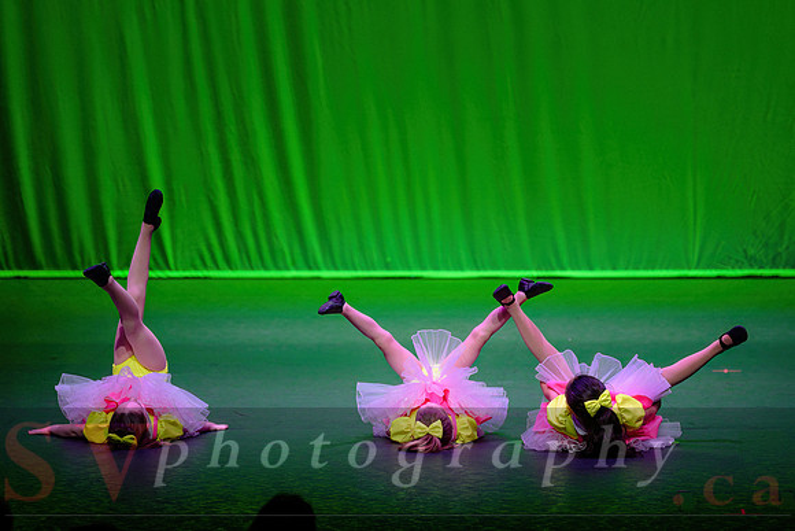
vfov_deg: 7.9
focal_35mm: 173
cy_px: 203
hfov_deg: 11.9
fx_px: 3820
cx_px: 423
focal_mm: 135
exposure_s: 1/400
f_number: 2.8
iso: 1250
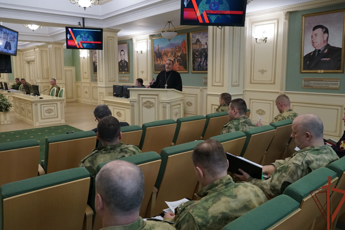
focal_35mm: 29
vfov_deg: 45.0
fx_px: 278
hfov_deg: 63.6
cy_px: 111
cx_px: 167
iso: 1600
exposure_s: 1/160
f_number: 4
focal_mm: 18
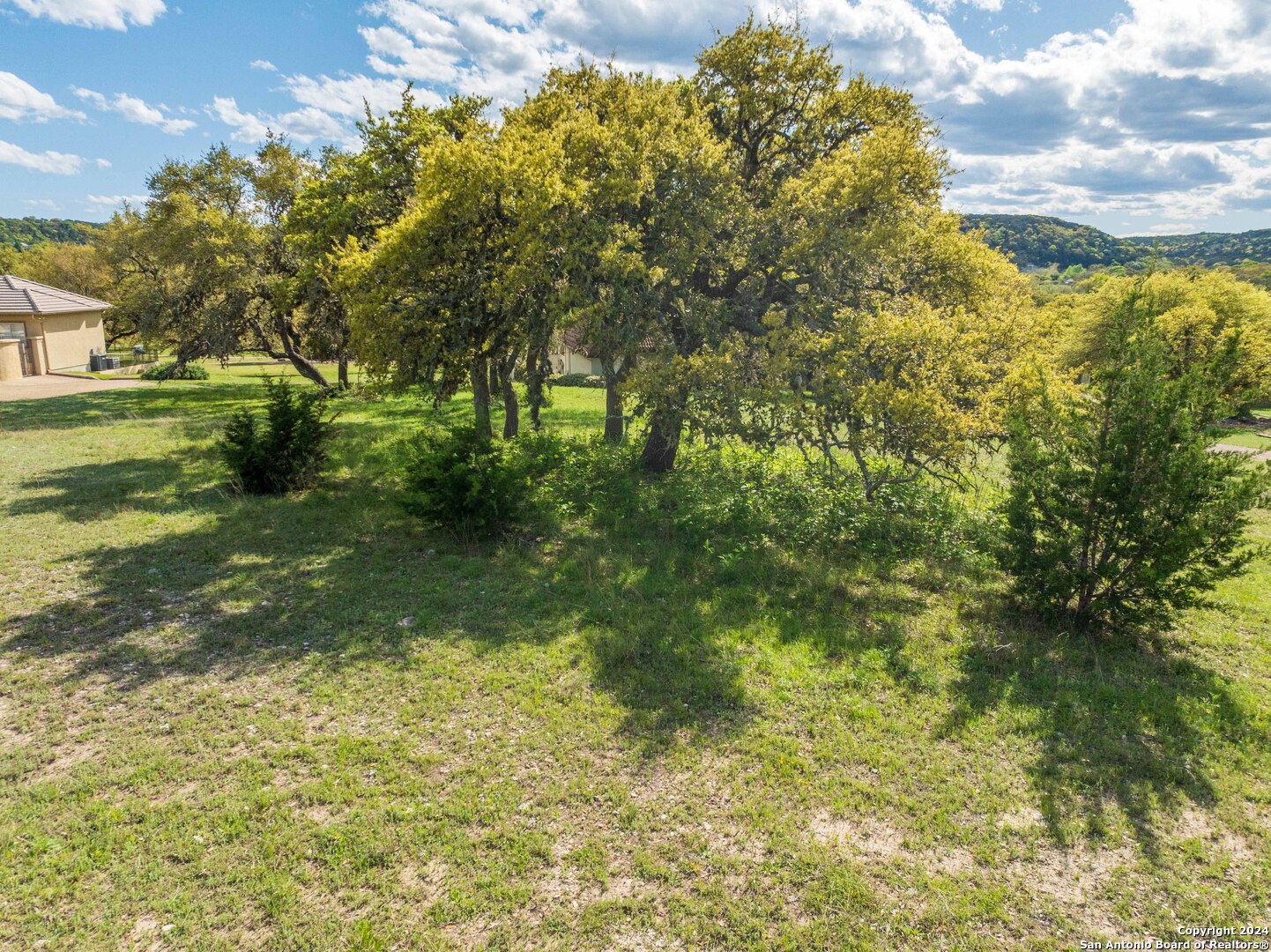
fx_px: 881
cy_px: 476
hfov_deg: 71.6
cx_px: 636
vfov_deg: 56.8
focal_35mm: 24
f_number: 2.8
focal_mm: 12.29
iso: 390
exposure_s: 1/5000
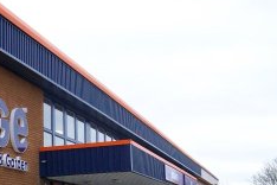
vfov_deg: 16.2
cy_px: 196
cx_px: 40
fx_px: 631
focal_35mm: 82
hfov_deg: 24.2
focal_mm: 6
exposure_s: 1/125
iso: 64
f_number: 2.7
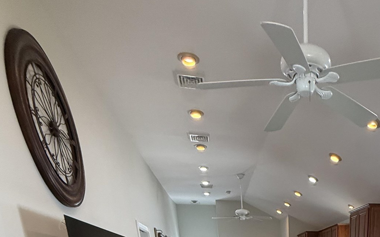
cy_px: 385
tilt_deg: -18.6
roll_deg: +0.2
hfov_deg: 54.3
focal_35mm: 33
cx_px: 302
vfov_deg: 25.0
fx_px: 342
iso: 400
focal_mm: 2.22
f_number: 2.2
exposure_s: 1/120
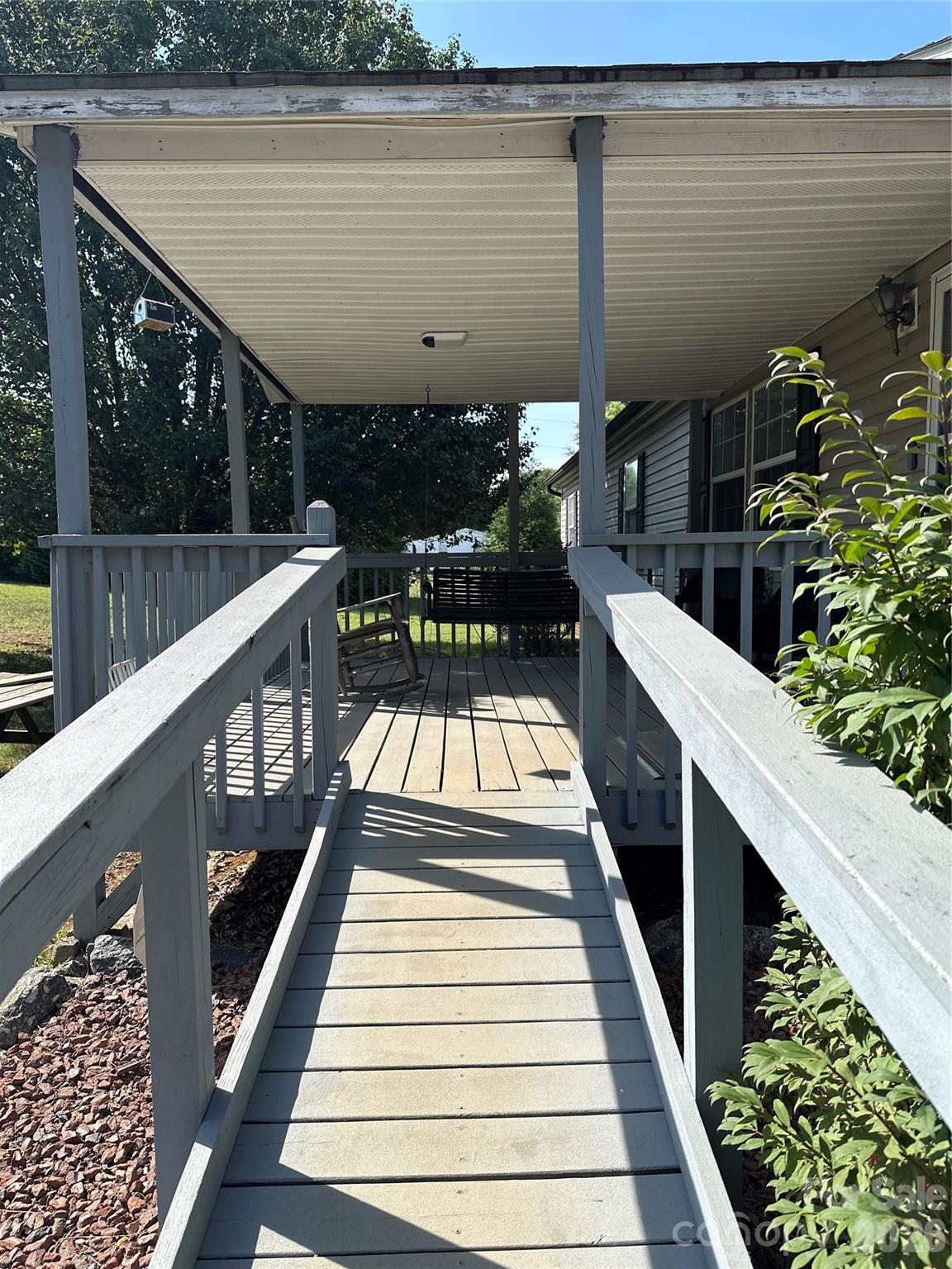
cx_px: 476
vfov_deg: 71.6
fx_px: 880
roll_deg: -0.7
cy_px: 634
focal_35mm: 24
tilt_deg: -3.9
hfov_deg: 56.8
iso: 80
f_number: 1.78
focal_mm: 6.86
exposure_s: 1/2410
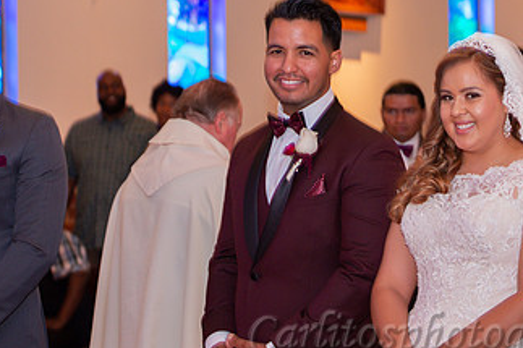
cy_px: 176
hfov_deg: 13.3
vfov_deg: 9.0
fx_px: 2222
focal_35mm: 153
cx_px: 436
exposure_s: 1/60
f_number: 4.5
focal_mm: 85
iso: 1250
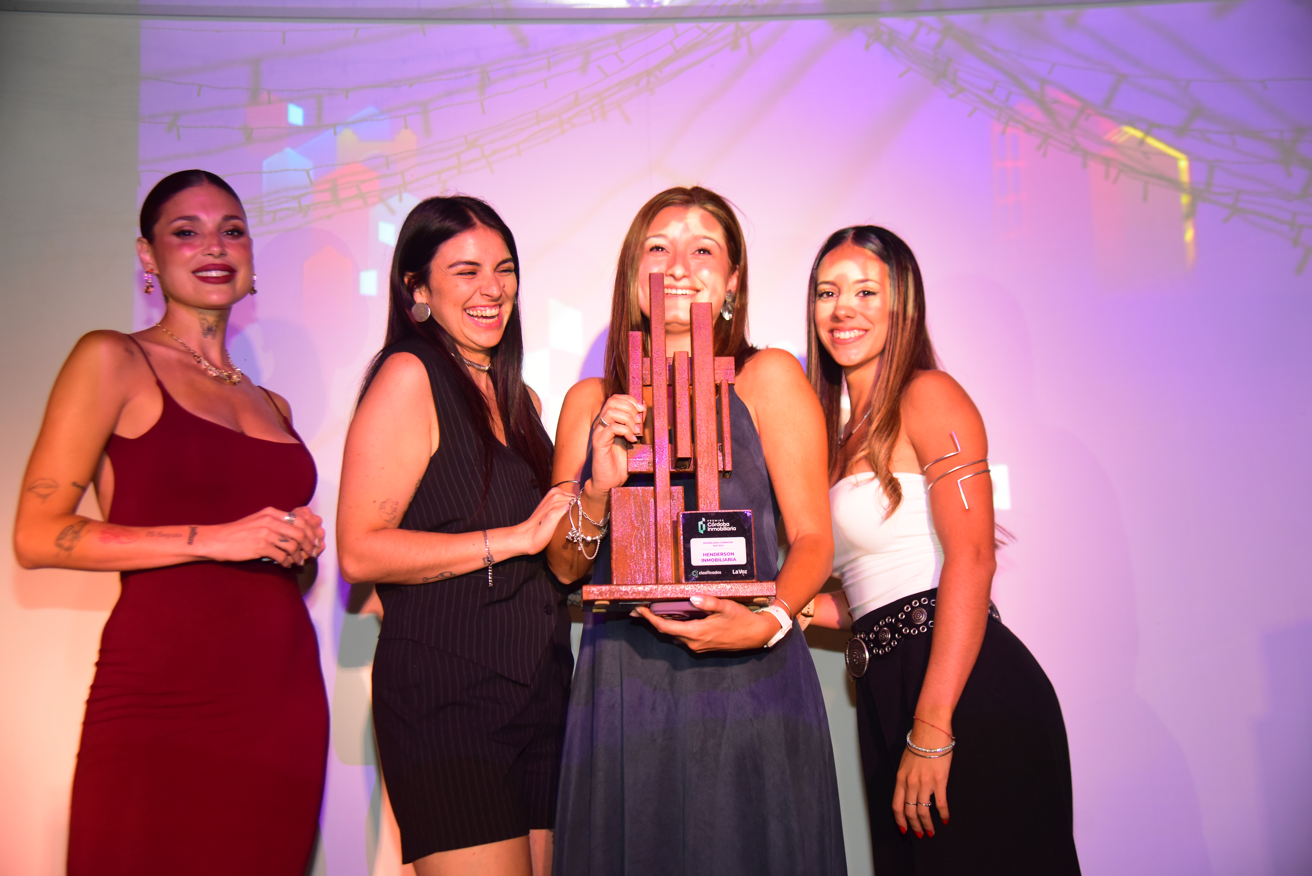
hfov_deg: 42.7
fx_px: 1677
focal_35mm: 46
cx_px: 656
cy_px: 438
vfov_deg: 29.3
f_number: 4
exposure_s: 1/50
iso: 2500
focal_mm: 46
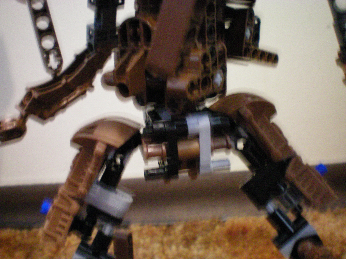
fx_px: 380
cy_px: 130
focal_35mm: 38
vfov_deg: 37.7
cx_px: 173
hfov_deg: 49.0
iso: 400
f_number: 3.1
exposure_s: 1/2
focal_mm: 6.3
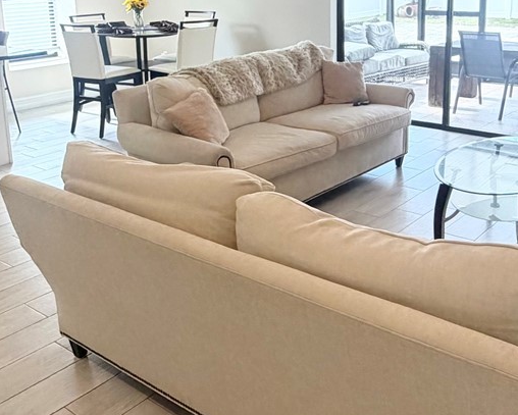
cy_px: 105
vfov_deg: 34.2
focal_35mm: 43
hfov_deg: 42.8
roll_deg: +1.8
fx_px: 660
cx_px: 292
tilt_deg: -12.3
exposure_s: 1/120
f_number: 2.2
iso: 250
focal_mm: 2.22
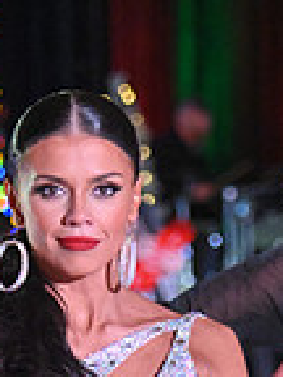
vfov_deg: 4.5
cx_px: 132
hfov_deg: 3.4
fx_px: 4742
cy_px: 675
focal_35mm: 435
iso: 5000
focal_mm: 112
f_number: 4.5
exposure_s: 1/400
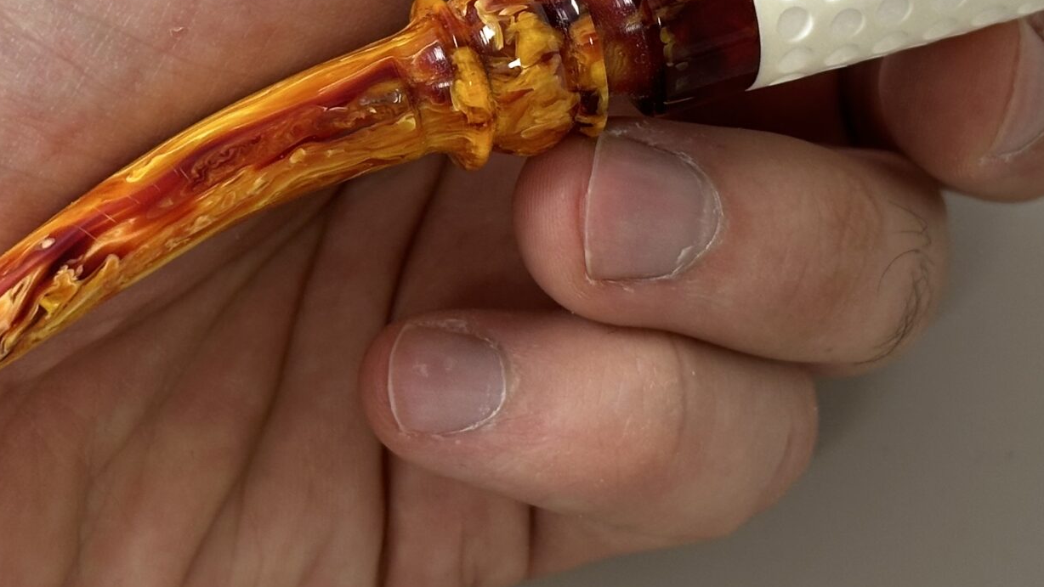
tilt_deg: -52.8
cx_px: 588
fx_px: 3018
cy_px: 14
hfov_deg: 19.6
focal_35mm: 109
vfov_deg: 11.0
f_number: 1.78
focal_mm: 6.86
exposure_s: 1/62
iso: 80
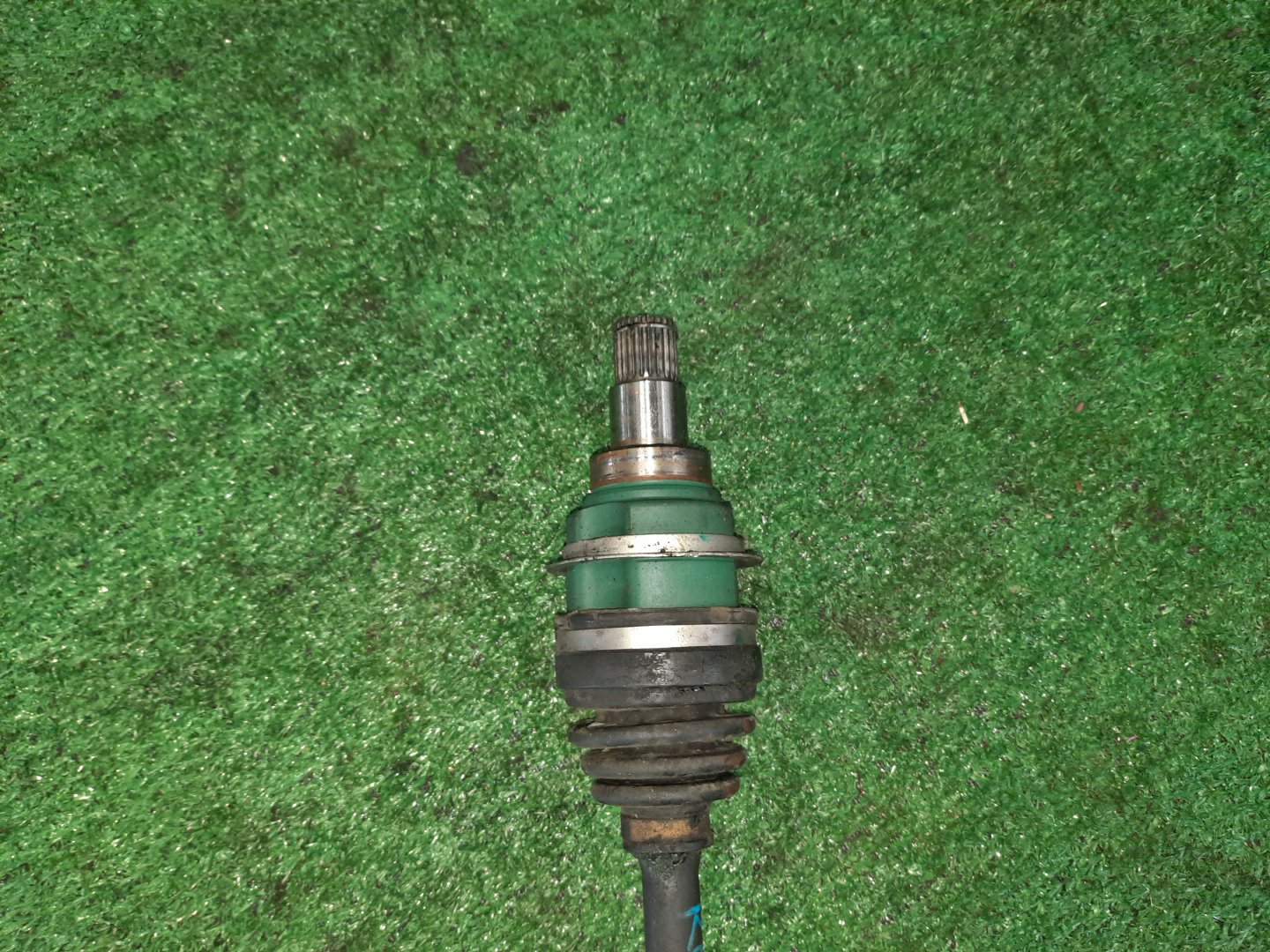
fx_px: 917
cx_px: 635
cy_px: 476
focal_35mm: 25
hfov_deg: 69.4
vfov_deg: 54.9
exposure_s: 1/33
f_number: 2
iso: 297
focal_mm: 4.6
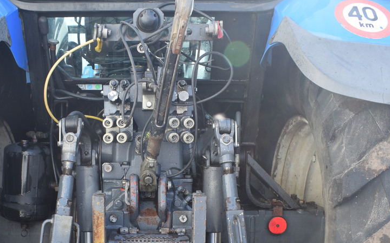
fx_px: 521
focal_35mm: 49
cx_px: 143
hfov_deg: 40.7
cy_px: 200
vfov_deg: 25.8
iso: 200
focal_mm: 18
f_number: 6.3
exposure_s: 1/125
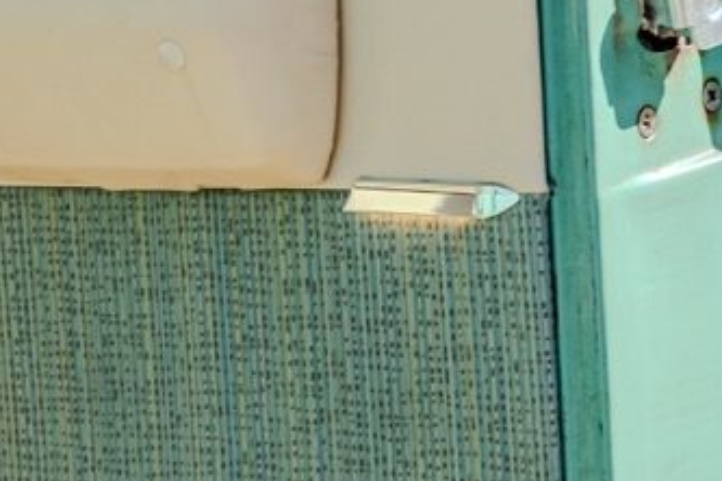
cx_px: -143
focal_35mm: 288
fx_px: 5776
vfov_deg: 4.8
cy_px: 120
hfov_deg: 7.1
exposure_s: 1/60
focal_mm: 75
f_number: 13
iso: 320
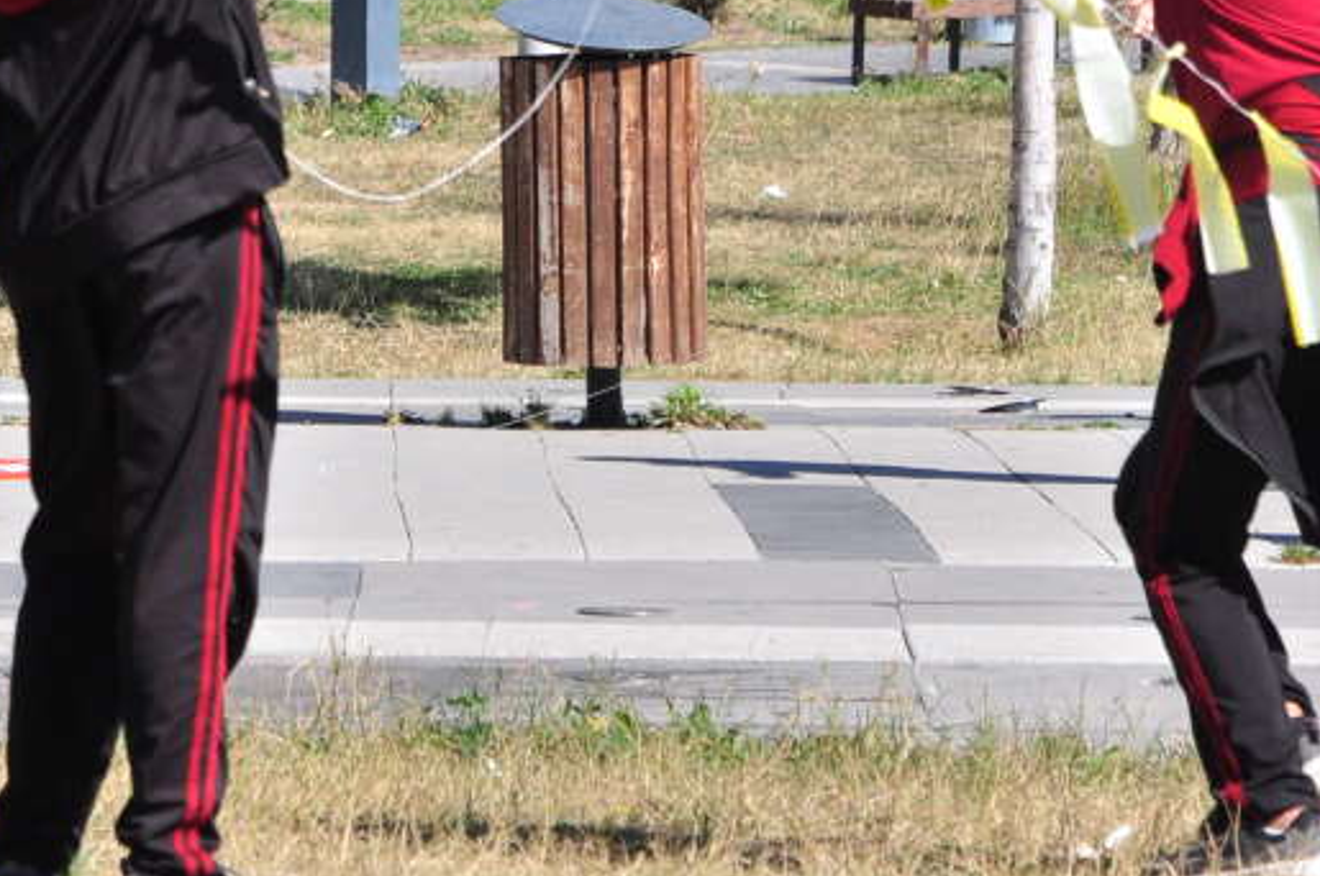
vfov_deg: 3.7
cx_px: 338
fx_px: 13659
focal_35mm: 373
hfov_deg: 5.5
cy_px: 23
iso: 400
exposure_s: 1/1250
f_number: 9
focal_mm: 100
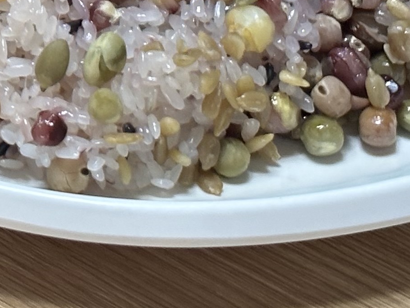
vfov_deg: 6.8
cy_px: -292
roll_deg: -2.1
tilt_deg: -28.4
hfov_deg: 9.2
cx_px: -61
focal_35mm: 213
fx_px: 2522
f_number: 1.78
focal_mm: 6.86
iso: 80
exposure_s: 1/60
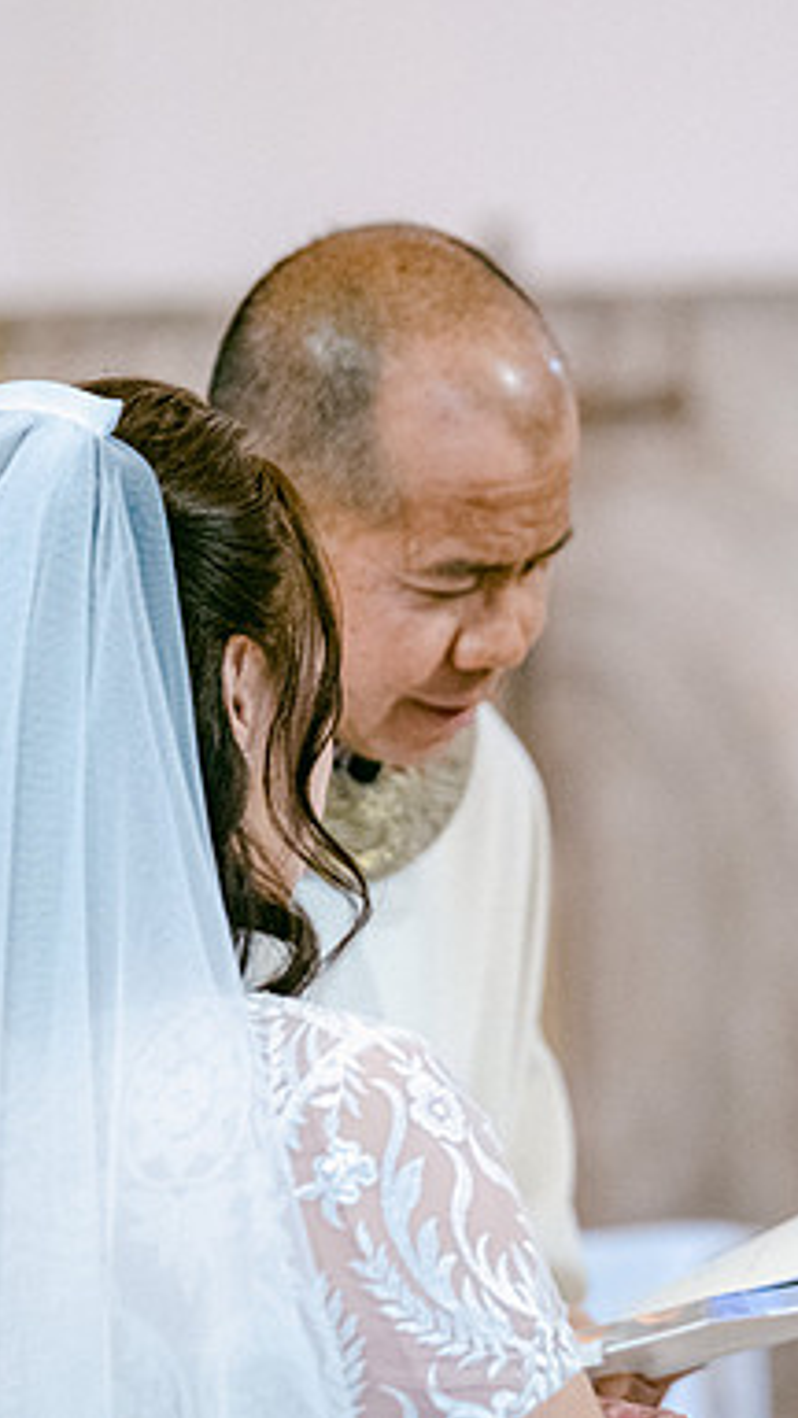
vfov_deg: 6.5
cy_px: 711
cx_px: 639
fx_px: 12489
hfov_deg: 3.7
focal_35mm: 332
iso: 2500
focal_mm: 140
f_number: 2.8
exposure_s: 1/110
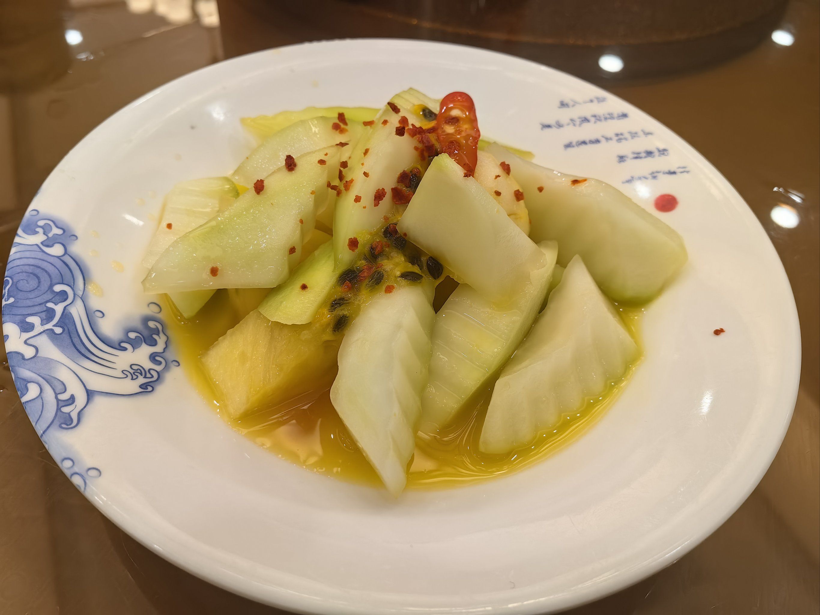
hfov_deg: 65.3
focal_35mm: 27
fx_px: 640
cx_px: 410
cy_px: 308
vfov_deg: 51.4
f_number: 2.8
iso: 250
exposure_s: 1/303
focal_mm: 5.75
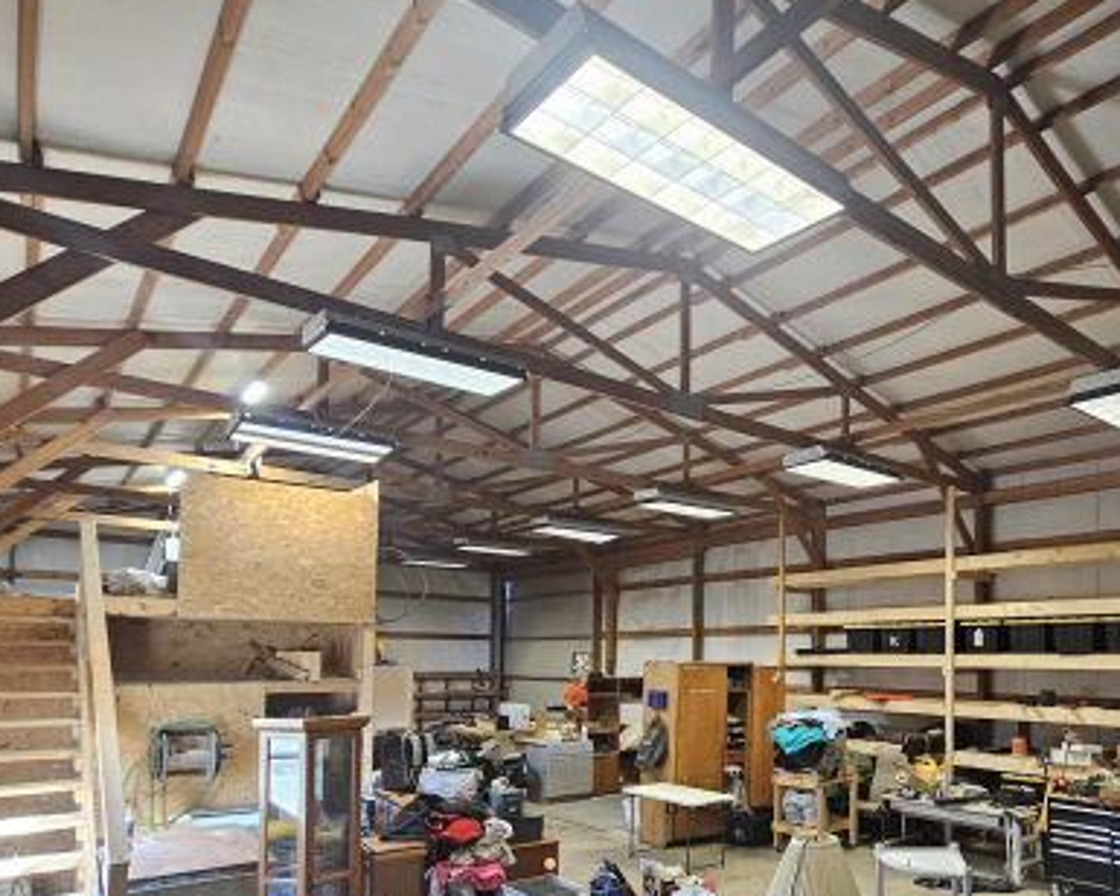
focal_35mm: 22
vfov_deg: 60.5
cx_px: 767
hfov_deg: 72.3
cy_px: 643
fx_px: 729
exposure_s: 1/30
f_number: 2.2
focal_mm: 2.2
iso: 320
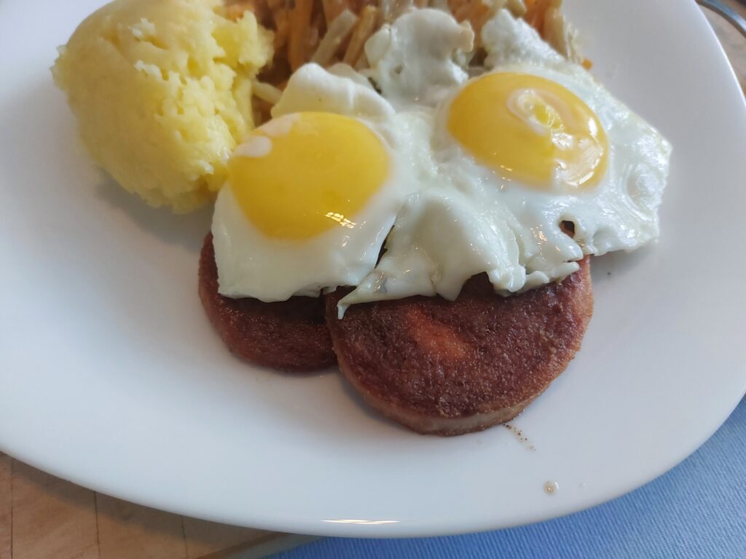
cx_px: 373
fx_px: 539
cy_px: 280
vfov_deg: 54.9
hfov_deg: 69.4
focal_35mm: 25
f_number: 1.8
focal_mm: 5.23
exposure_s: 1/100
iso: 250
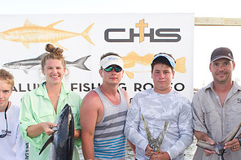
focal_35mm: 51
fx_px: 341
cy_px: 145
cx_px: 142
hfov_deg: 38.8
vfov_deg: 25.6
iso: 400
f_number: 9
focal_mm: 26
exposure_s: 1/160
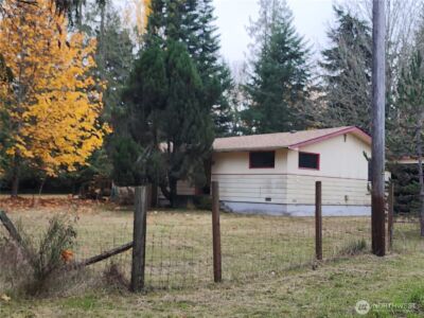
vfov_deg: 58.9
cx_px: 212
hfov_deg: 73.9
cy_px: 159
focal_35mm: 23
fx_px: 282
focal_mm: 6.4
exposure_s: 1/120
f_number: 1.8
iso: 25
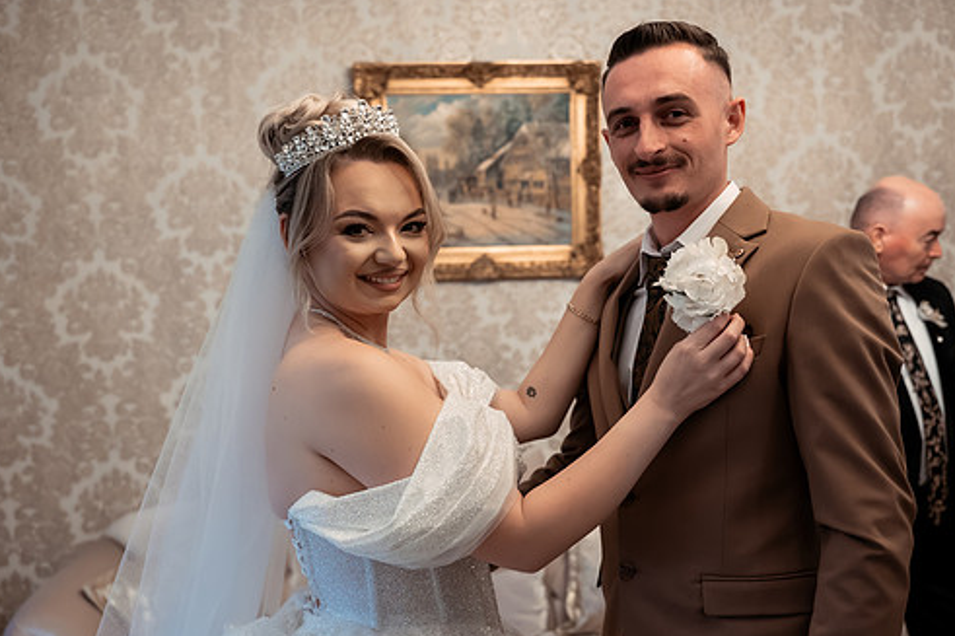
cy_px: 366
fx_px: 1034
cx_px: 506
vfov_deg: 34.1
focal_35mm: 39
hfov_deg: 49.5
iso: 3200
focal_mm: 33
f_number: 3.2
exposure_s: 1/200
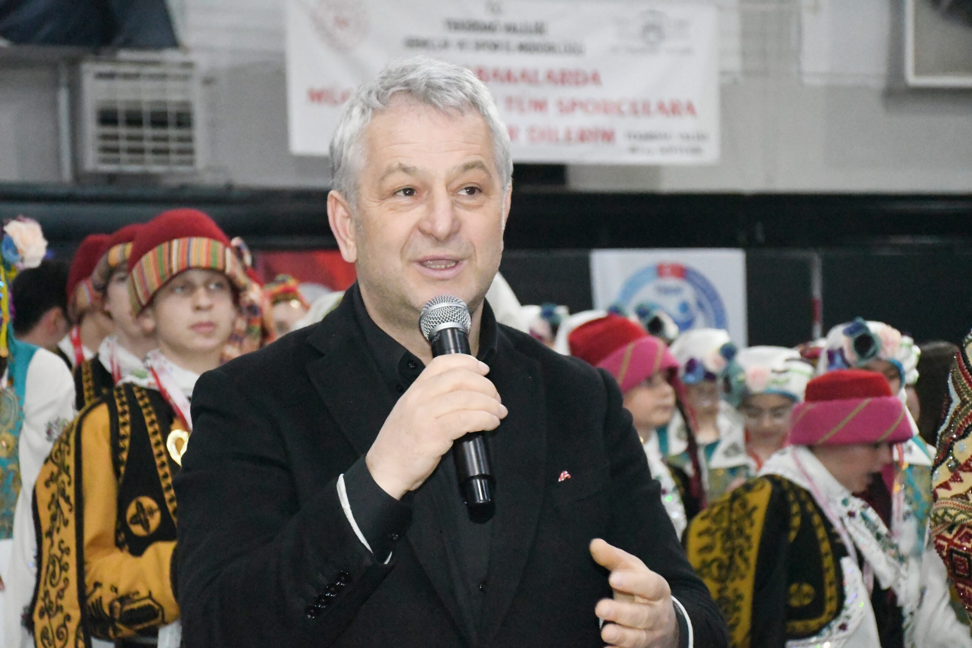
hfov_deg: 20.6
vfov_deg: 13.8
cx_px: 486
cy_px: 324
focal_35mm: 99
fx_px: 2673
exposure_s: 1/250
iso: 20000
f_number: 6.3
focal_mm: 66
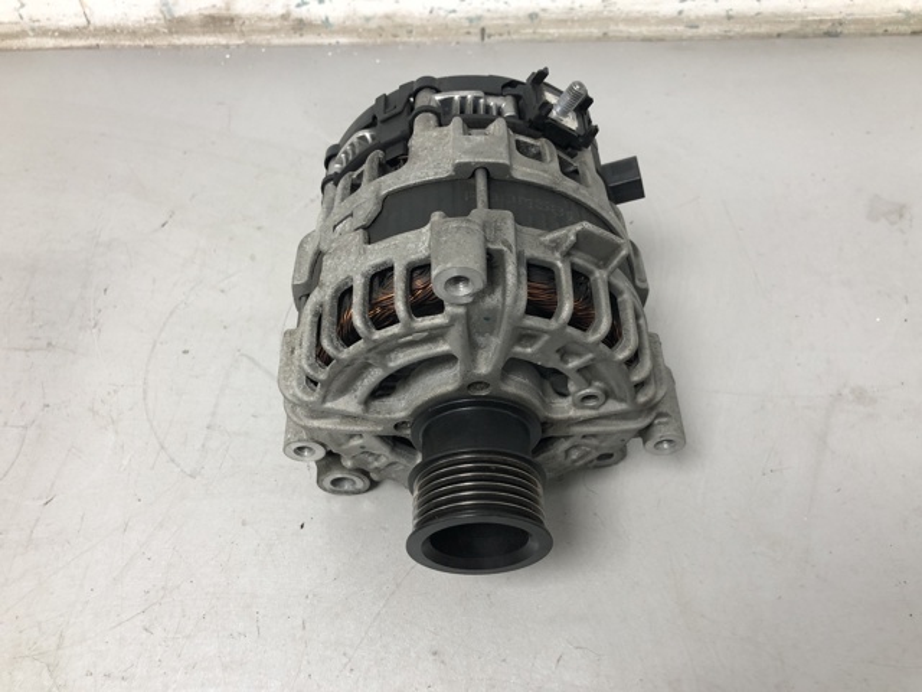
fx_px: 746
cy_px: 346
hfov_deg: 63.4
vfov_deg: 49.7
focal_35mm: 28
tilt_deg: -52.9
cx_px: 461
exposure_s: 1/25
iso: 40
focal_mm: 4
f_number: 1.8
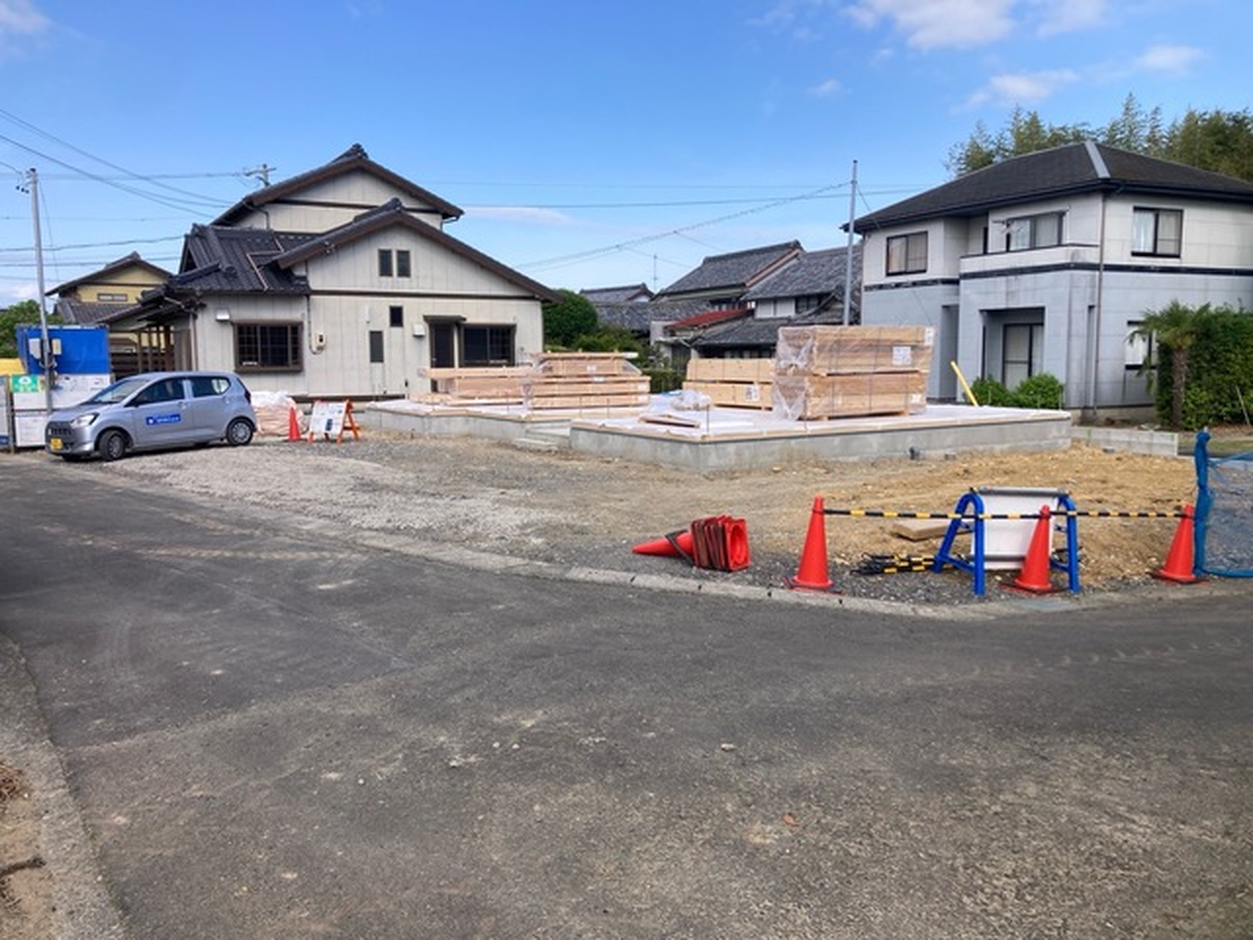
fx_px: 1014
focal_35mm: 28
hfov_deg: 63.4
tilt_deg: -5.8
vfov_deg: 49.7
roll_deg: -0.8
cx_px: 626
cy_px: 470
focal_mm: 3.99
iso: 20
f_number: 1.8
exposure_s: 1/1548
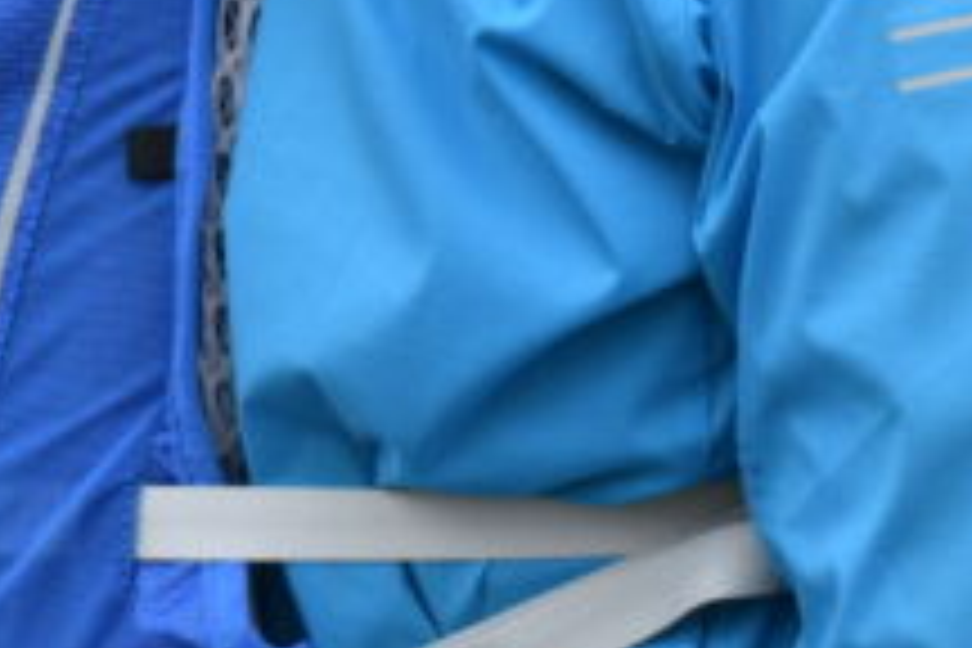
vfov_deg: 4.5
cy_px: 119
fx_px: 8257
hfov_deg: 6.7
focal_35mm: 306
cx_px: 482
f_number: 6.3
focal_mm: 55
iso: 200
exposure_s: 1/250
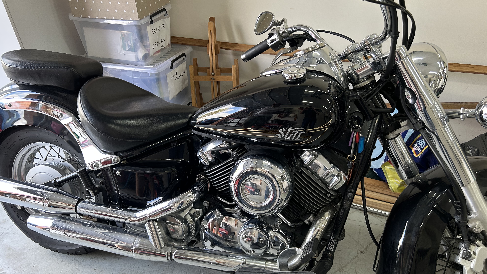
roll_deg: +2.6
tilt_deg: -35.2
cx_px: 244
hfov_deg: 66.1
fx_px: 374
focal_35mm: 29
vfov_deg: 40.1
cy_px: 150
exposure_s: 1/100
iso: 64
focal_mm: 5.7
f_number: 1.5
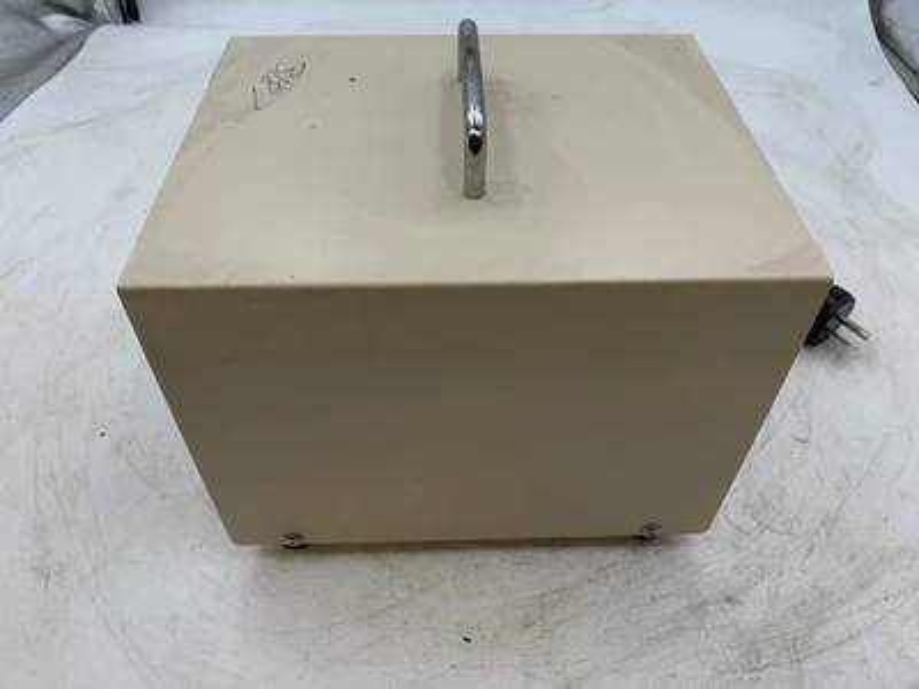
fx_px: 690
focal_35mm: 26
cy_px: 344
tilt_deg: -48.2
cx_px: 460
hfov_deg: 67.3
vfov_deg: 53.1
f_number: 1.8
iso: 32
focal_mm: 4.25
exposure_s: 1/121
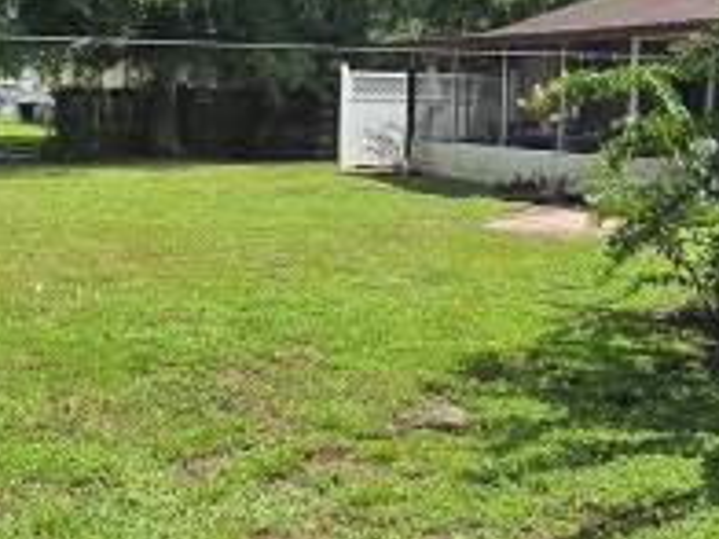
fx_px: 1101
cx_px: 275
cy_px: 238
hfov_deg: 36.0
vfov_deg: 27.5
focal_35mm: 53
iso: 50
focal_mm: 2.2
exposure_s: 1/2510
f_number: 2.2
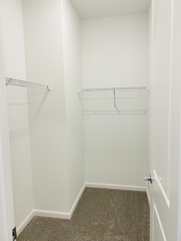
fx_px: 181
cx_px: 90
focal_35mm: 26
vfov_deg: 67.3
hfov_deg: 53.1
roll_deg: +1.9
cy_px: 120
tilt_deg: -6.4
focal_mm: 5.7
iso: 80
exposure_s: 1/120
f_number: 1.5
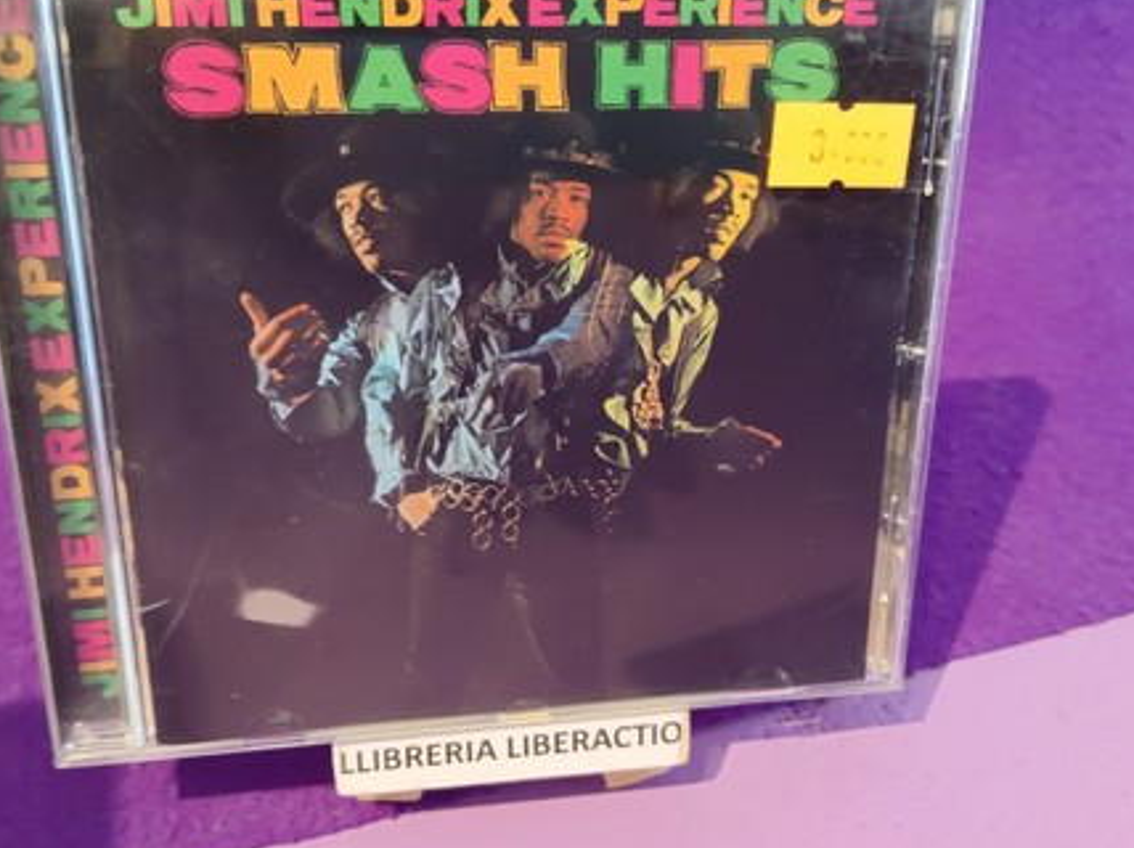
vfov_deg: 45.2
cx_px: 525
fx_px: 1014
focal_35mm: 31
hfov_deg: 58.3
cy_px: 363
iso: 1279
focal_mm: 3.96
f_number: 1.8
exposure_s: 1/33.3
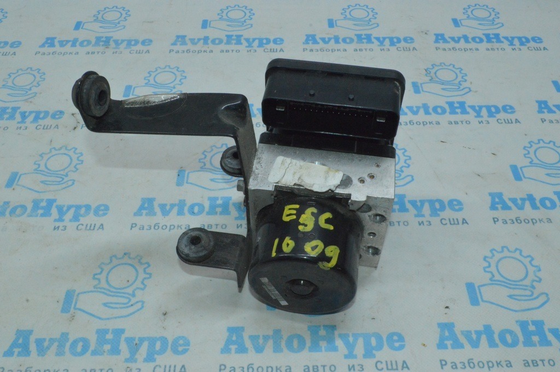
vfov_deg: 35.4
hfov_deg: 51.3
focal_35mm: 38
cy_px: 186
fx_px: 583
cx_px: 280
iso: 5600
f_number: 25
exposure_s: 1/60
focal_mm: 25
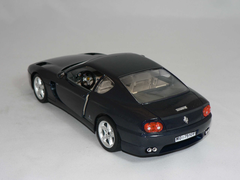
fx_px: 513
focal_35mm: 74
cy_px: 90
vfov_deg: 19.9
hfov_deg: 26.3
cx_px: 120
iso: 80
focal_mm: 12.4
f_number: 3.2
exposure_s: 1/60
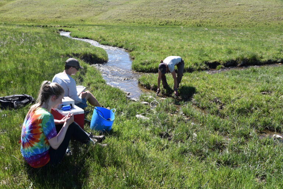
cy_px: 94
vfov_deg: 42.4
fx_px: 244
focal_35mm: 31
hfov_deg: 60.3
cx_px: 142
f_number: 8
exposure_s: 1/250
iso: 220
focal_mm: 31
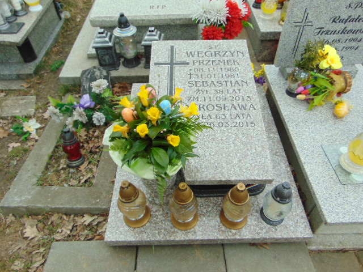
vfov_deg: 54.9
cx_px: 182
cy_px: 136
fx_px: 262
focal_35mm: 25
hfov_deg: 69.4
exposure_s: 1/640
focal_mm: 4.5
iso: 80
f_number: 3
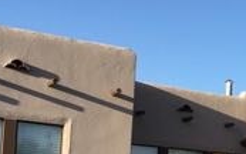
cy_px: 175
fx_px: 596
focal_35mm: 89
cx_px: 228
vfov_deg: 14.3
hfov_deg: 22.7
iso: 32
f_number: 2.2
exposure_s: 1/1014
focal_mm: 4.15
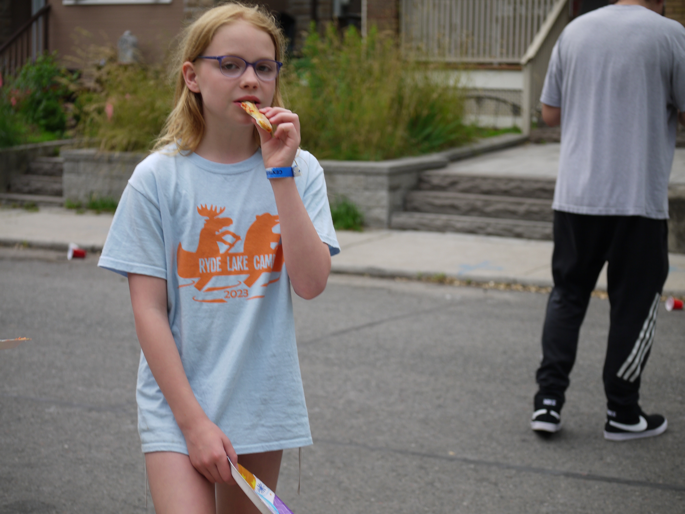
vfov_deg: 21.0
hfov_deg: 27.8
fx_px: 1385
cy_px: 257
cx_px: 342
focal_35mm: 70
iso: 100
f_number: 2.8
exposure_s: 1/160
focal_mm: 35
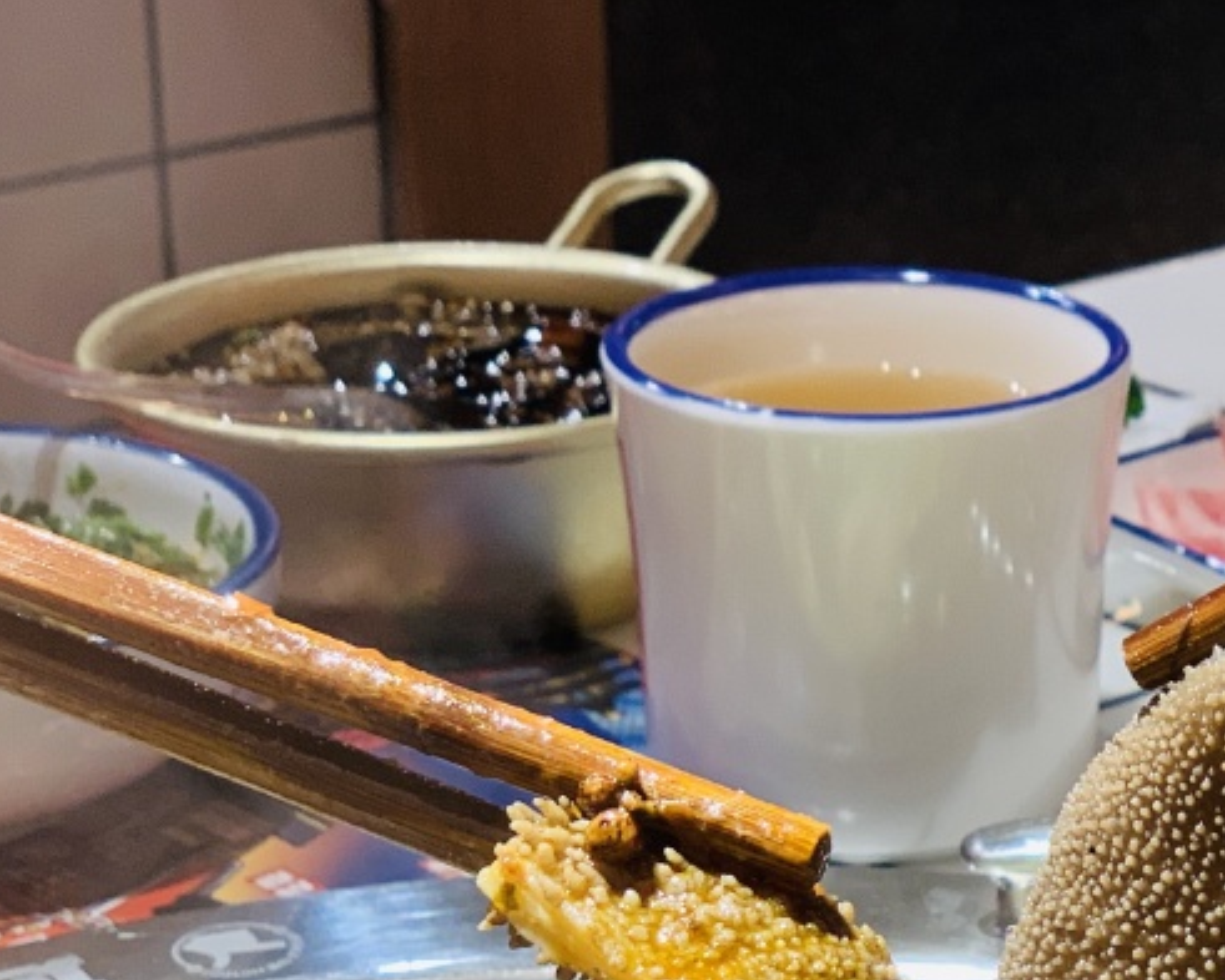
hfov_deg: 15.2
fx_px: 4497
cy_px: 1037
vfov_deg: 12.3
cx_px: 1225
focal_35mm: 124
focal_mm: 6
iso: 64
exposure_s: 1/100
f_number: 2.4
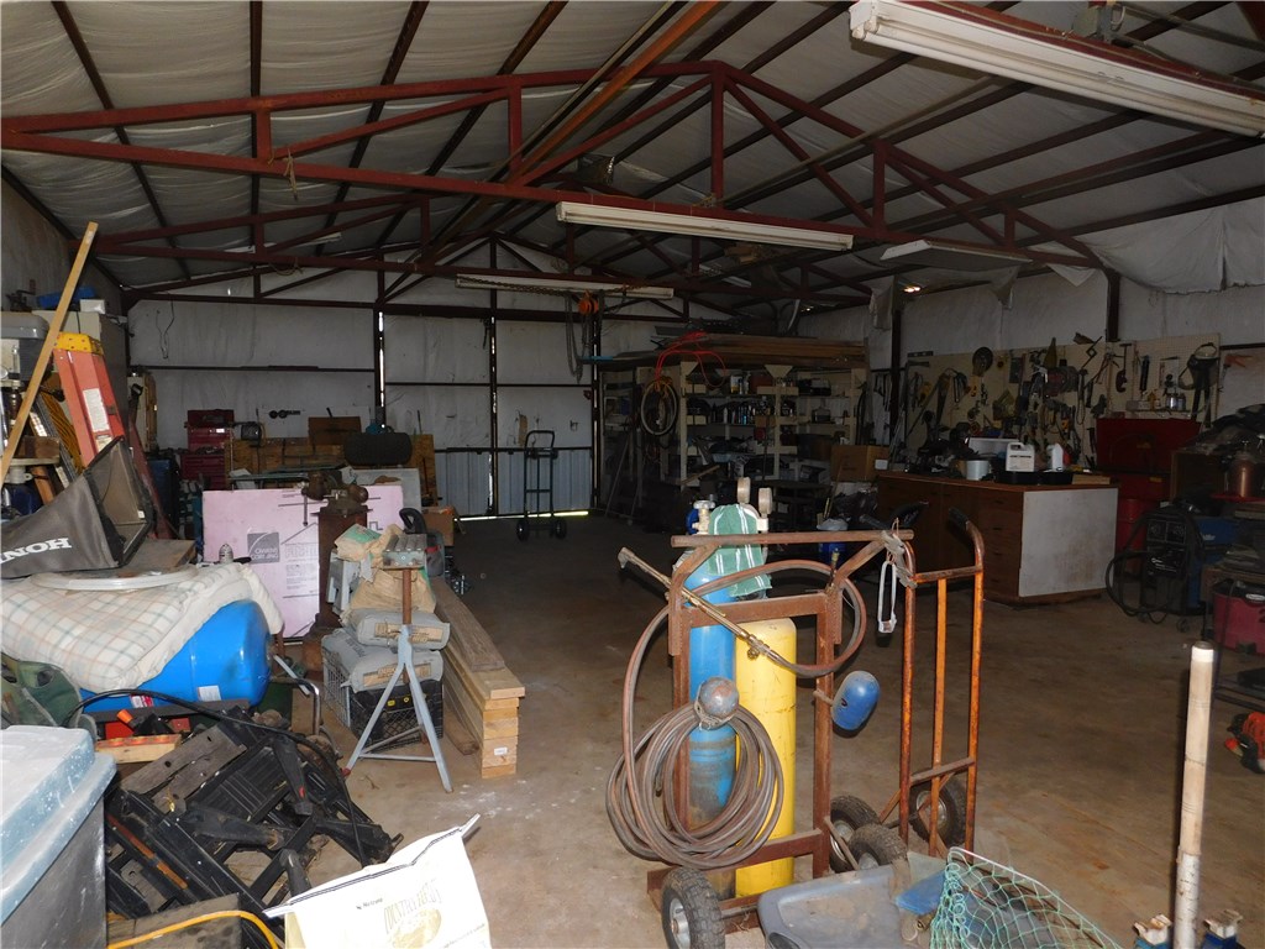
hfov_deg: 73.9
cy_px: 474
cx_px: 632
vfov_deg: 58.9
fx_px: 841
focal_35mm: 23
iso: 200
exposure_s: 1/30
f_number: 3
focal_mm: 4
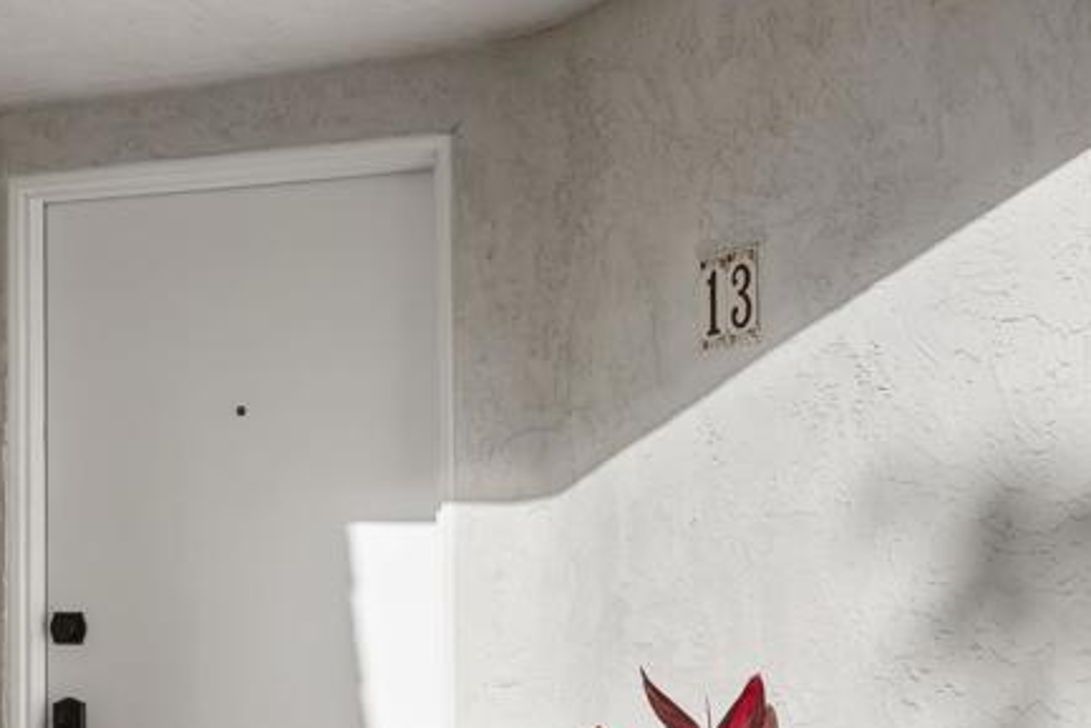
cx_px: 431
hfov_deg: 38.0
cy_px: 617
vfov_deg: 25.4
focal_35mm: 52
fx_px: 1576
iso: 500
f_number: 8
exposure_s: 1/320
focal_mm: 22
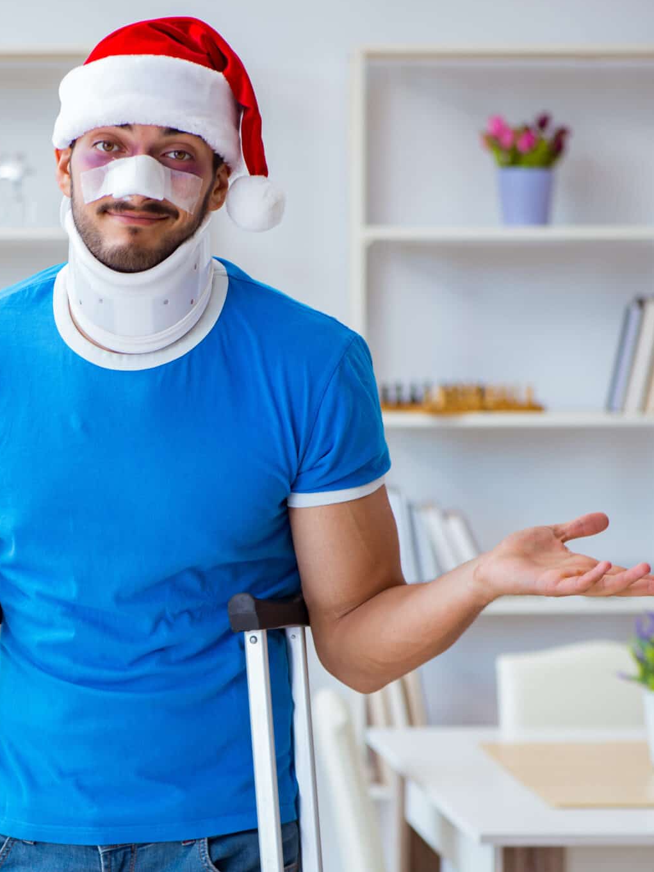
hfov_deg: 9.7
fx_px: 3828
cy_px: 435
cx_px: 53
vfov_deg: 13.0
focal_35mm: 152
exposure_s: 1/100
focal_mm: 105
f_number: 5
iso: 160
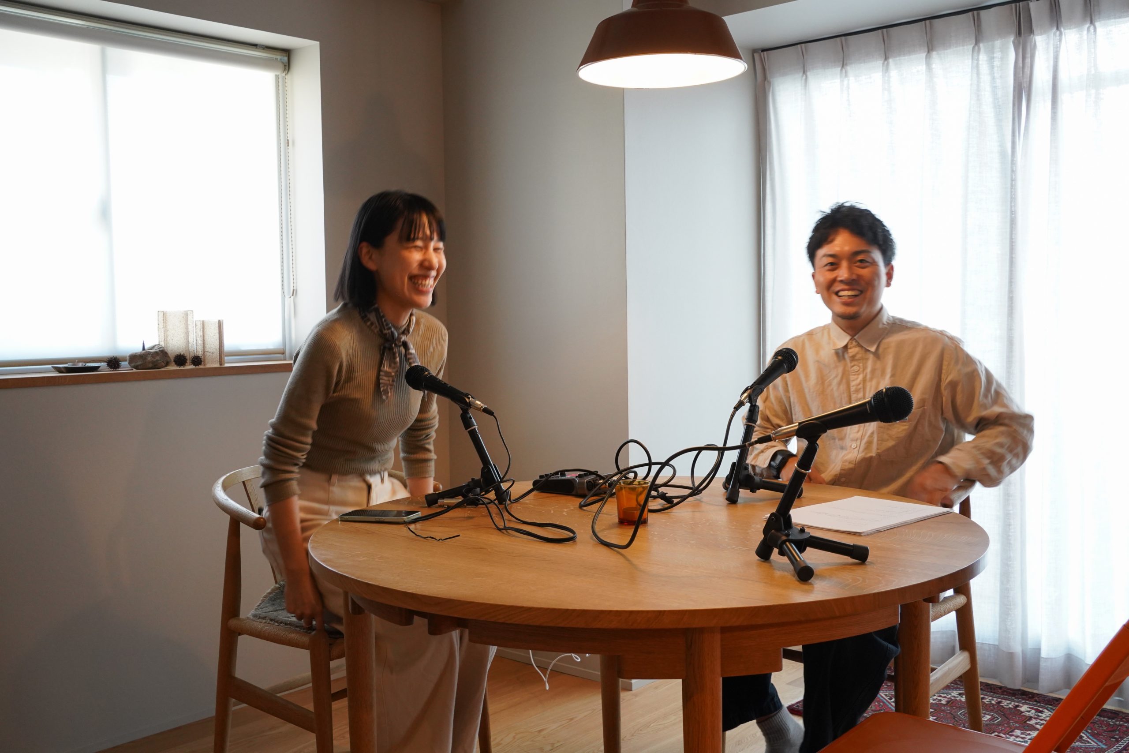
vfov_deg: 37.9
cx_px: 564
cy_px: 376
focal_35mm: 35
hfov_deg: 54.4
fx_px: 1098
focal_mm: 35
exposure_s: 1/40
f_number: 8
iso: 2500
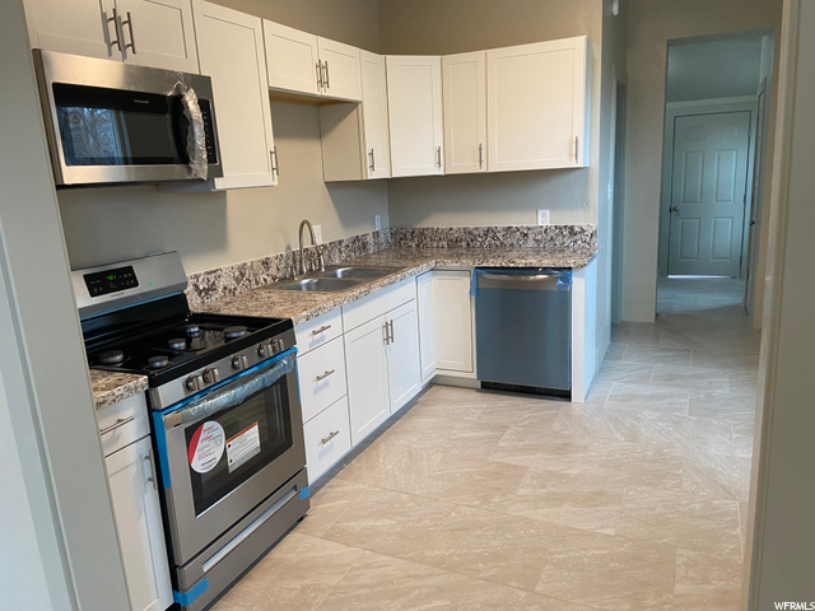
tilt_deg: -13.3
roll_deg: +1.7
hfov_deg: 67.3
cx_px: 408
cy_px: 306
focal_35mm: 26
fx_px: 612
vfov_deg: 53.1
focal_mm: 4.25
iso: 125
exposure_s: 1/60
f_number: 1.8
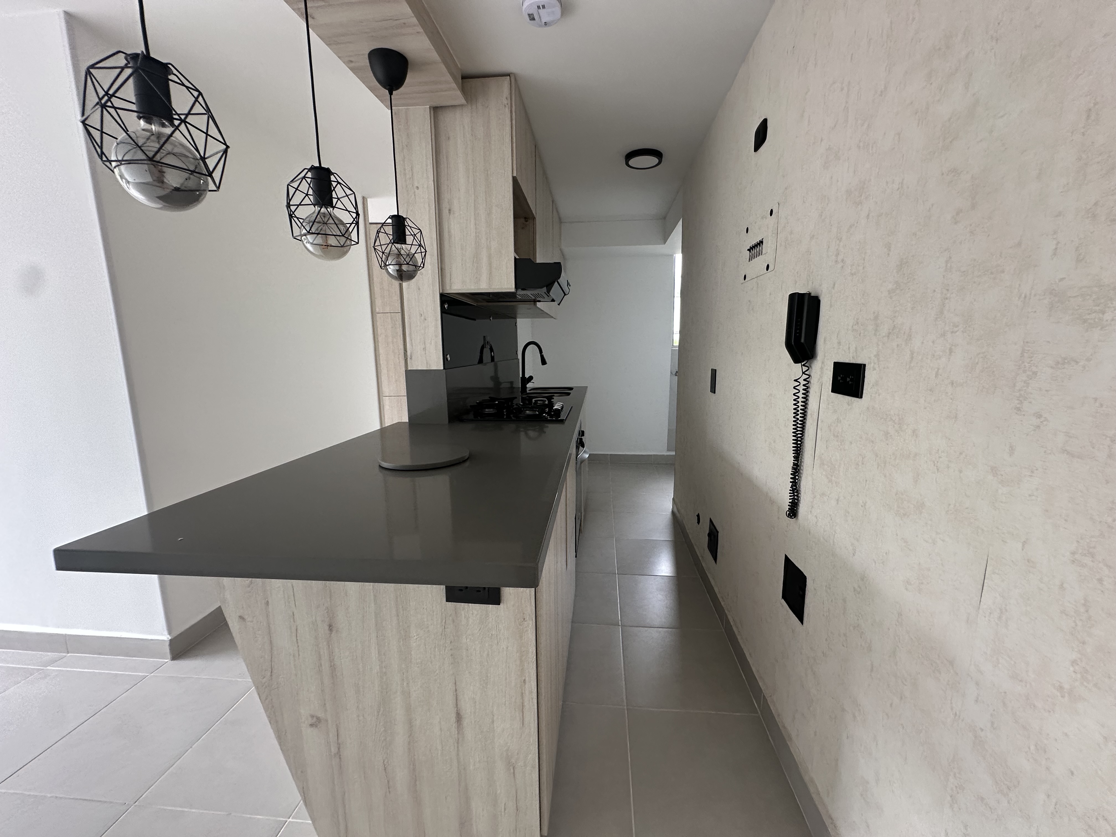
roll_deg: -1.3
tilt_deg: -7.4
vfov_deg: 85.7
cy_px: 418
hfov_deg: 102.1
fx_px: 451
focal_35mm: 14
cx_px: 558
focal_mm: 2.22
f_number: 2.2
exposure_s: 1/99
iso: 160
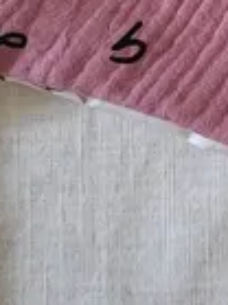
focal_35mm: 200
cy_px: -137
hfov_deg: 6.7
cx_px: 669
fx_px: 1759
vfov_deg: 9.6
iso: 177
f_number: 1.79
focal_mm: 4.74
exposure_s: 1/33
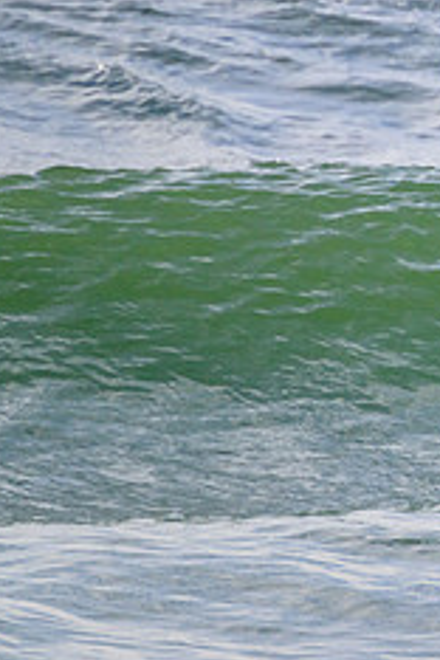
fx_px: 36407
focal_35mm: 1986
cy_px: 154
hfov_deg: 0.7
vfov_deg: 1.0
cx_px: 801
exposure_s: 1/2000
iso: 1100
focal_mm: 800
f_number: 11
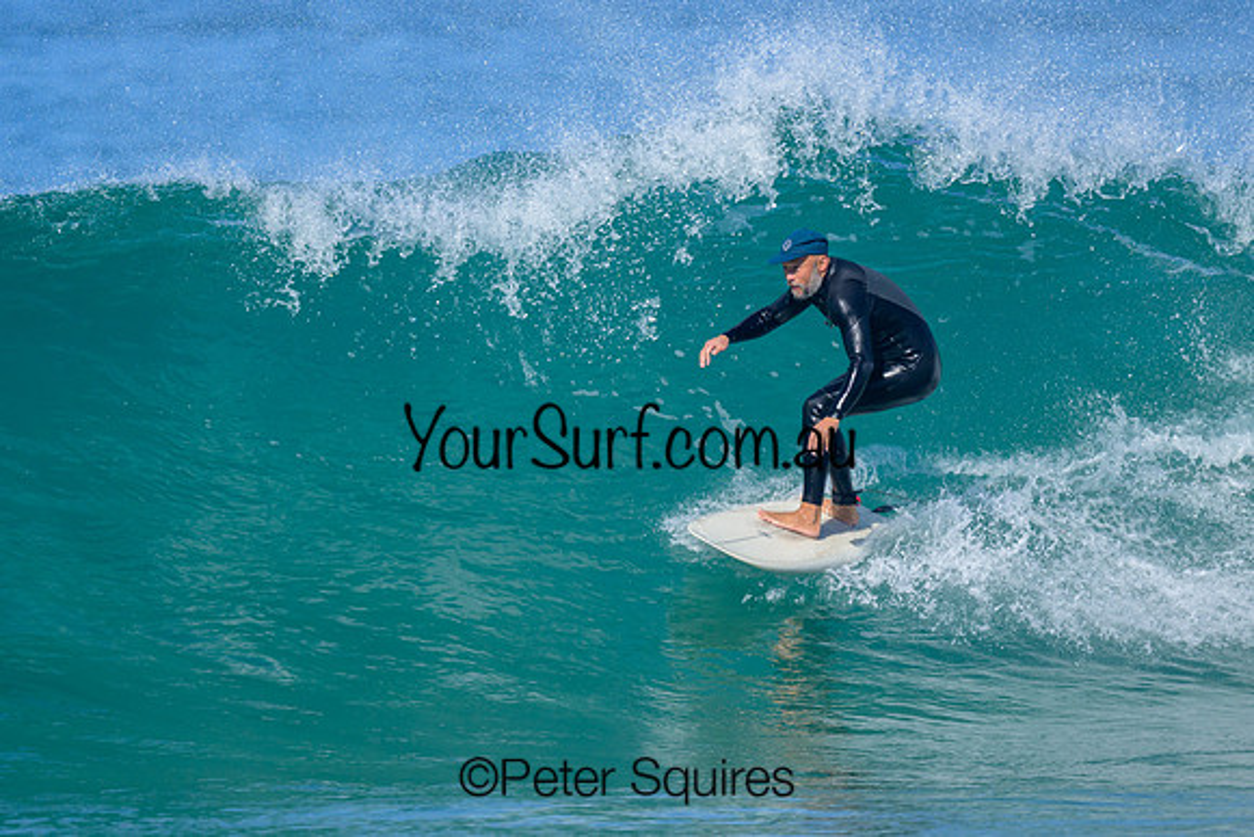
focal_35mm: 1101
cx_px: 610
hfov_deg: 1.9
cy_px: 346
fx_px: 38343
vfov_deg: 1.3
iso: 320
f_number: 6.3
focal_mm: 800
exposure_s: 1/2000
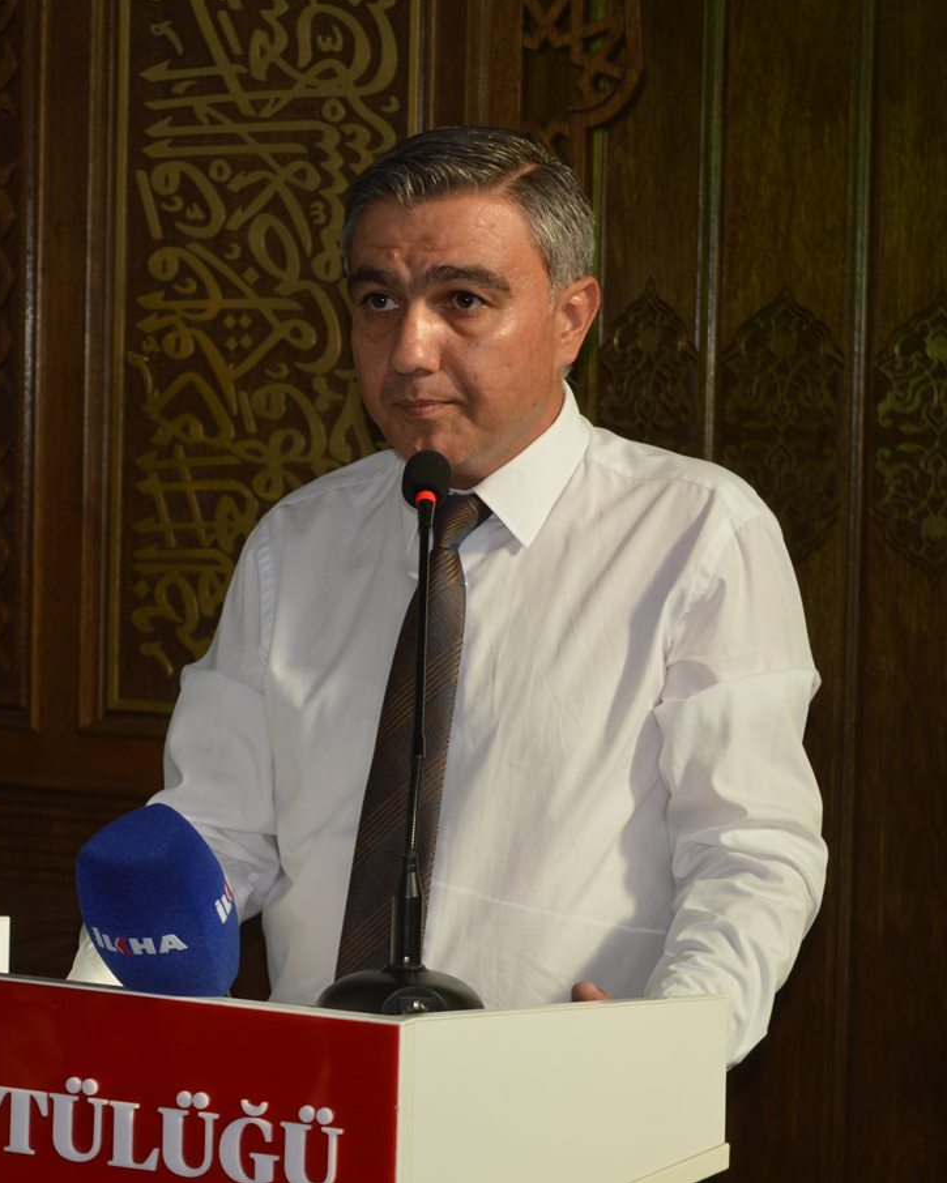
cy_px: 590
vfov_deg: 16.5
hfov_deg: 13.2
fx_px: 4088
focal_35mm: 117
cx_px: 252
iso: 250
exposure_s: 1/125
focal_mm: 55
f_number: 5.6
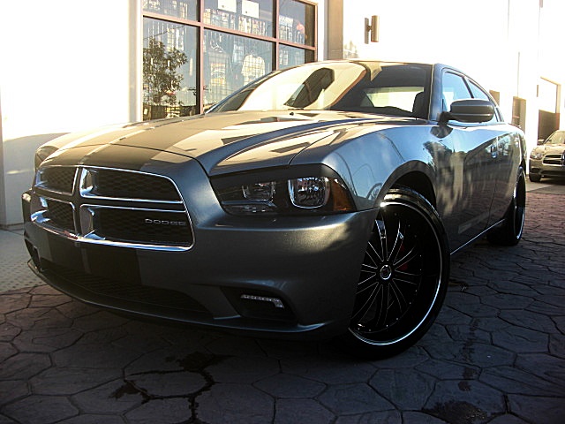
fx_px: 588
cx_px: 282
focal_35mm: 36
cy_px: 212
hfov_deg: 51.4
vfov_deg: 39.7
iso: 50
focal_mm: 6.3
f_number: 2.8
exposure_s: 1/200
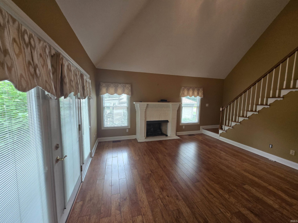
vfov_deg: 89.9
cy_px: 112
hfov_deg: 106.2
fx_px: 112
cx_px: 149
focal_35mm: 13
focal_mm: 1.7
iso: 125
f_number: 2.2
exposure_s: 1/60
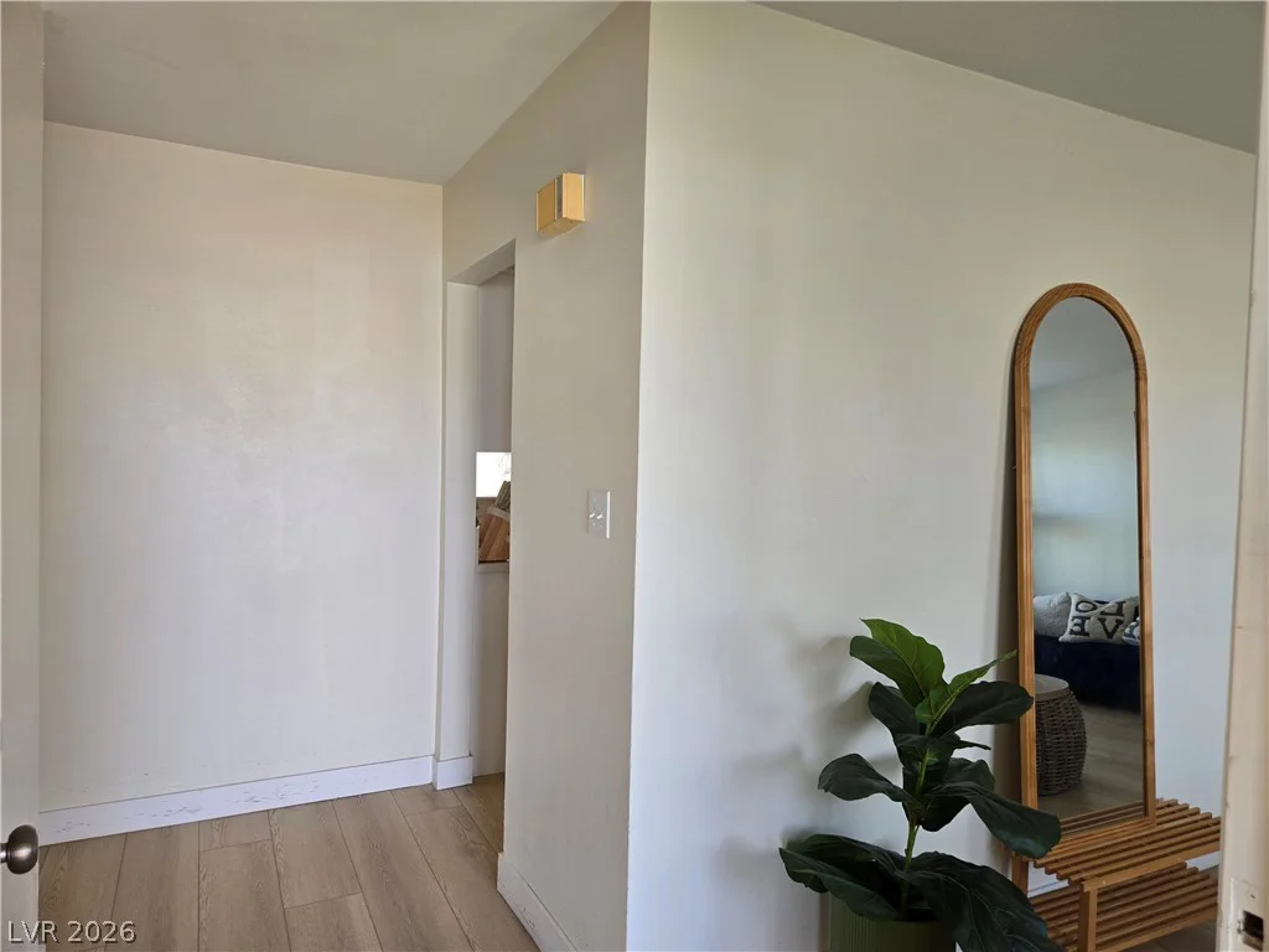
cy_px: 476
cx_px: 634
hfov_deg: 73.9
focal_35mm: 23
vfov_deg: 58.9
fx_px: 843
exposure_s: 1/120
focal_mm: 5.4
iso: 64
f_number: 1.8
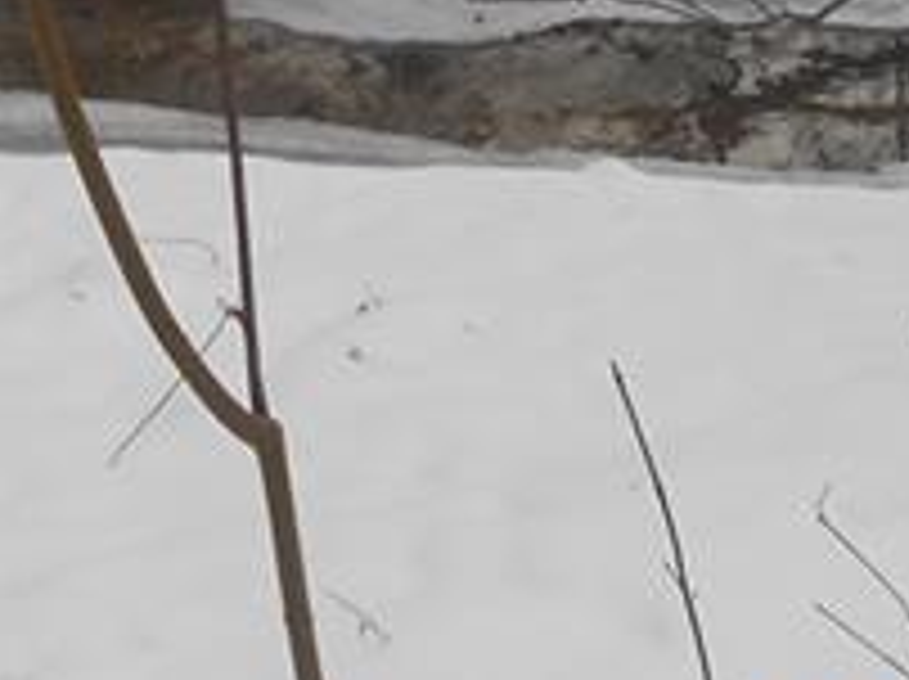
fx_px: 2702
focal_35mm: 103
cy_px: -284
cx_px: 248
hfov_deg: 19.0
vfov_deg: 13.6
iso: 80
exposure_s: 1/160
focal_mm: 4.6
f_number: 3.5
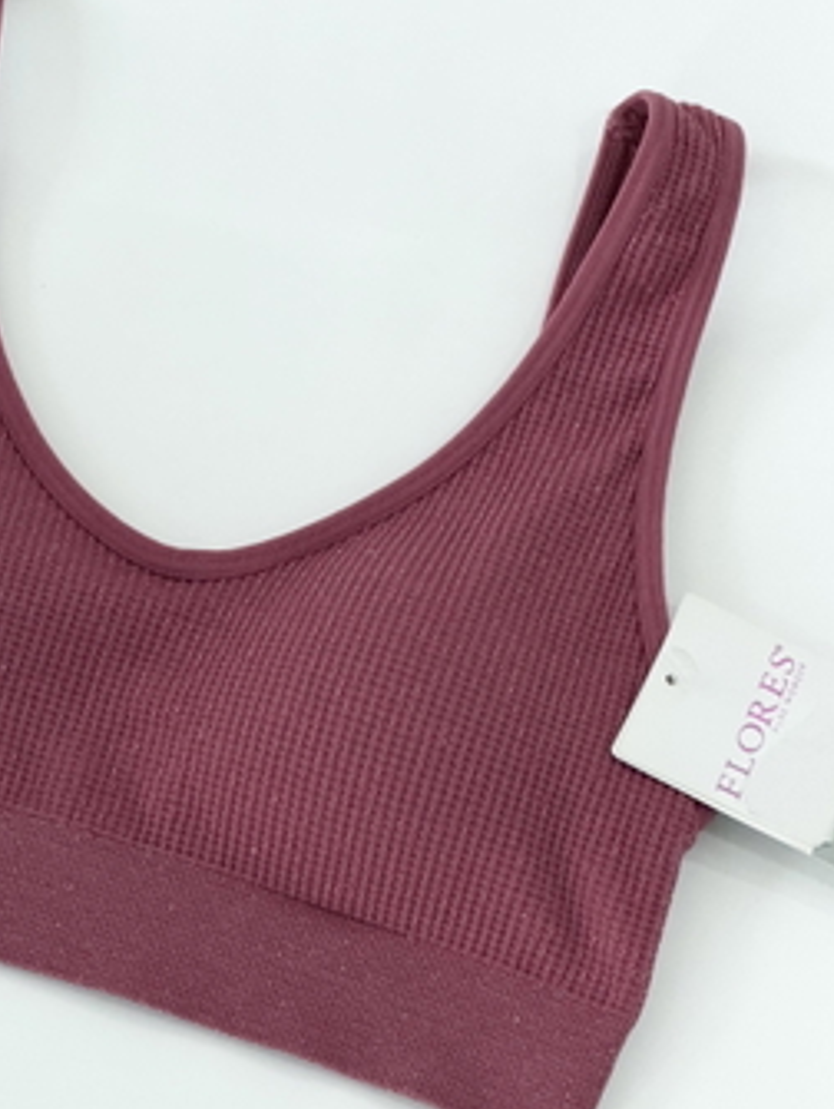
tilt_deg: -69.0
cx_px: 288
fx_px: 5098
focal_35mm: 159
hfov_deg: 9.3
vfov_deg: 12.4
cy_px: 468
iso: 400
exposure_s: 1/100
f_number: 2.8
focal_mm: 16.89
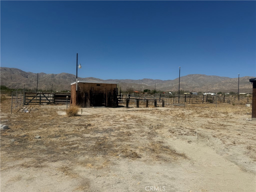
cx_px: 128
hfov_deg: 71.6
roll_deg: -1.7
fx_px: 177
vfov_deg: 56.8
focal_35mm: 24
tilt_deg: +0.8
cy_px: 96
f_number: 1.78
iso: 80
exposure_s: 1/10309
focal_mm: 6.76
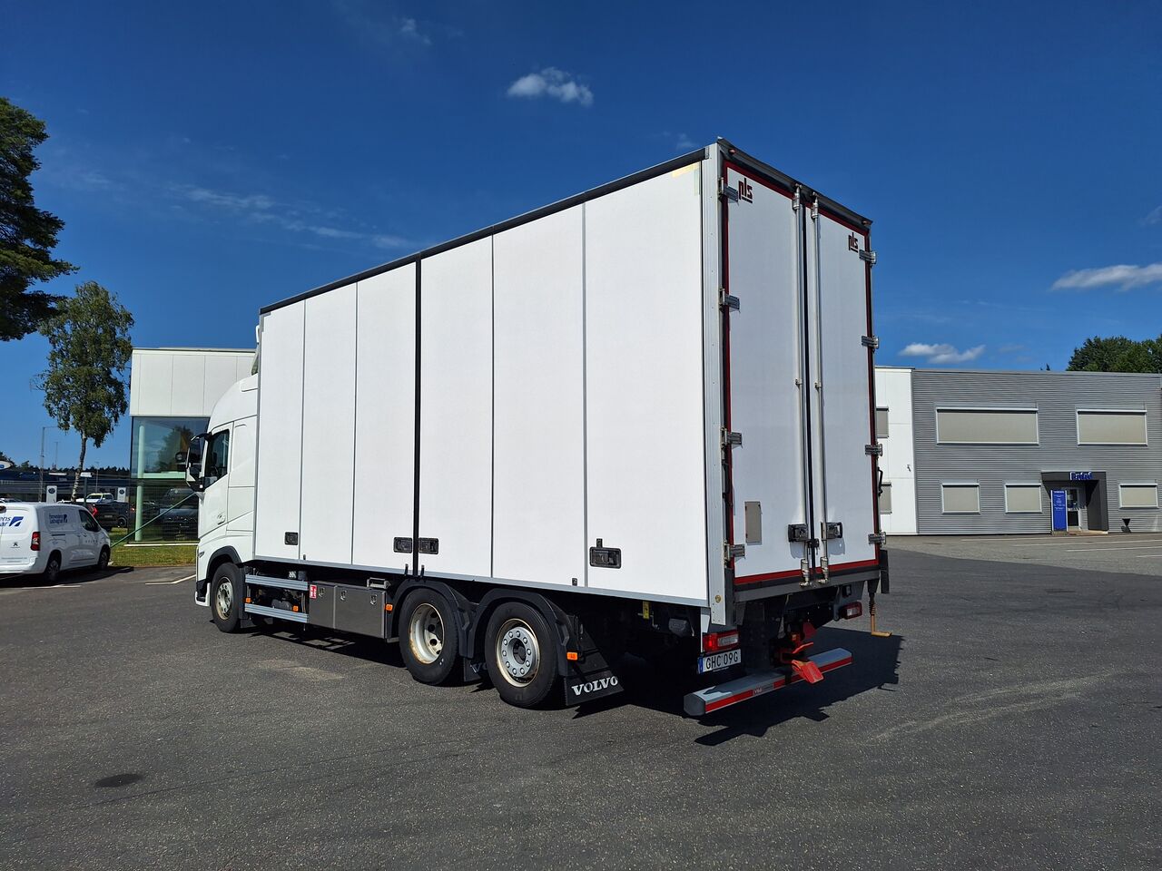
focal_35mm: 23
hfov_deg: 73.9
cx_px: 581
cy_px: 436
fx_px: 772
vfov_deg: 58.9
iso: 40
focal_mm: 5.54
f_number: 1.8
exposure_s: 1/5747
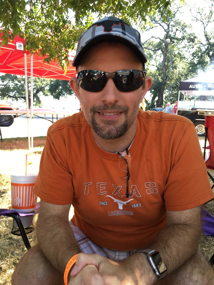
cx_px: 107
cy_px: 142
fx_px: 239
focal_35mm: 29
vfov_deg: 61.6
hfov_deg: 48.2
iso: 32
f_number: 2.2
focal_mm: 4.15
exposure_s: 1/120
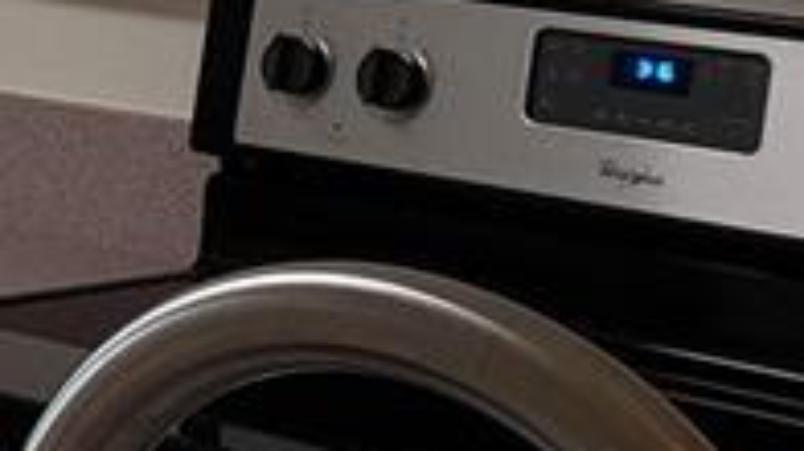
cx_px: -1181
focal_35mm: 148
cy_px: -242
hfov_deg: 11.7
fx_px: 3153
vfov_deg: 8.0
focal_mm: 4.3
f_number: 2.4
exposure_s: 1/60
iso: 160
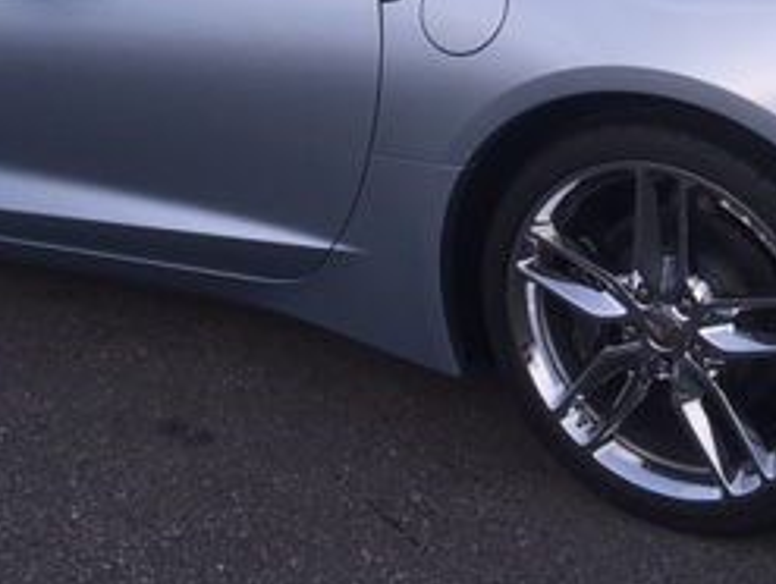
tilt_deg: -8.1
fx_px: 1684
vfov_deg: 18.7
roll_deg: -0.2
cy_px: -110
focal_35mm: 75
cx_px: 449
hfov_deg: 25.9
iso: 25
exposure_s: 1/194
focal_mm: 4.15
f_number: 2.2
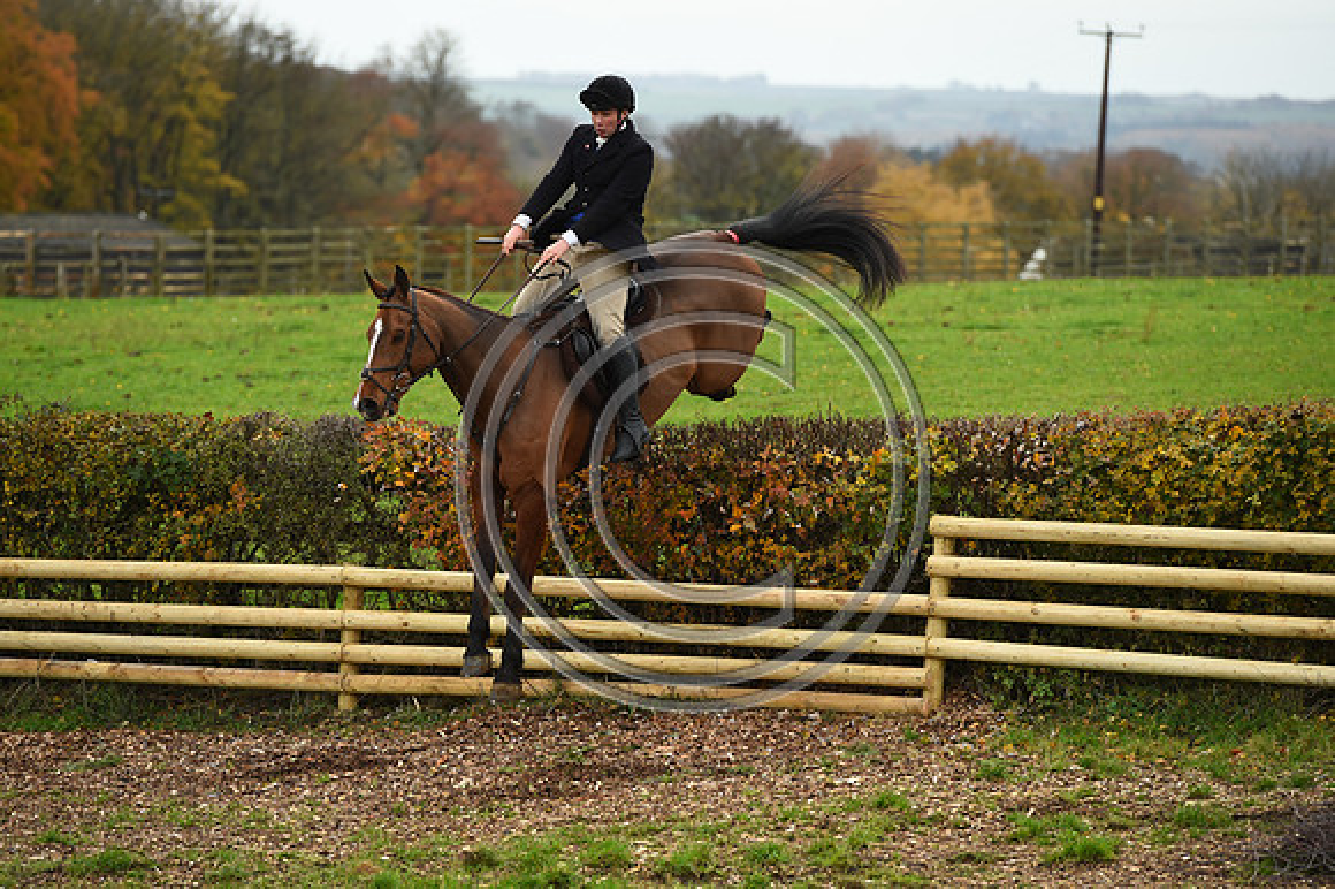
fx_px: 7412
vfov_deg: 6.9
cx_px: 668
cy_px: 444
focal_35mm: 200
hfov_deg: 10.3
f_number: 5
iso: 900
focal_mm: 200
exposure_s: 1/1000
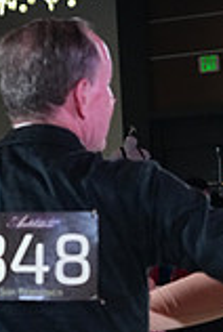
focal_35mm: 249
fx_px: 2303
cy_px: 469
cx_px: 174
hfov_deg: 5.5
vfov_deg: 8.1
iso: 5000
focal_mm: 68
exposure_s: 1/400
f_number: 5
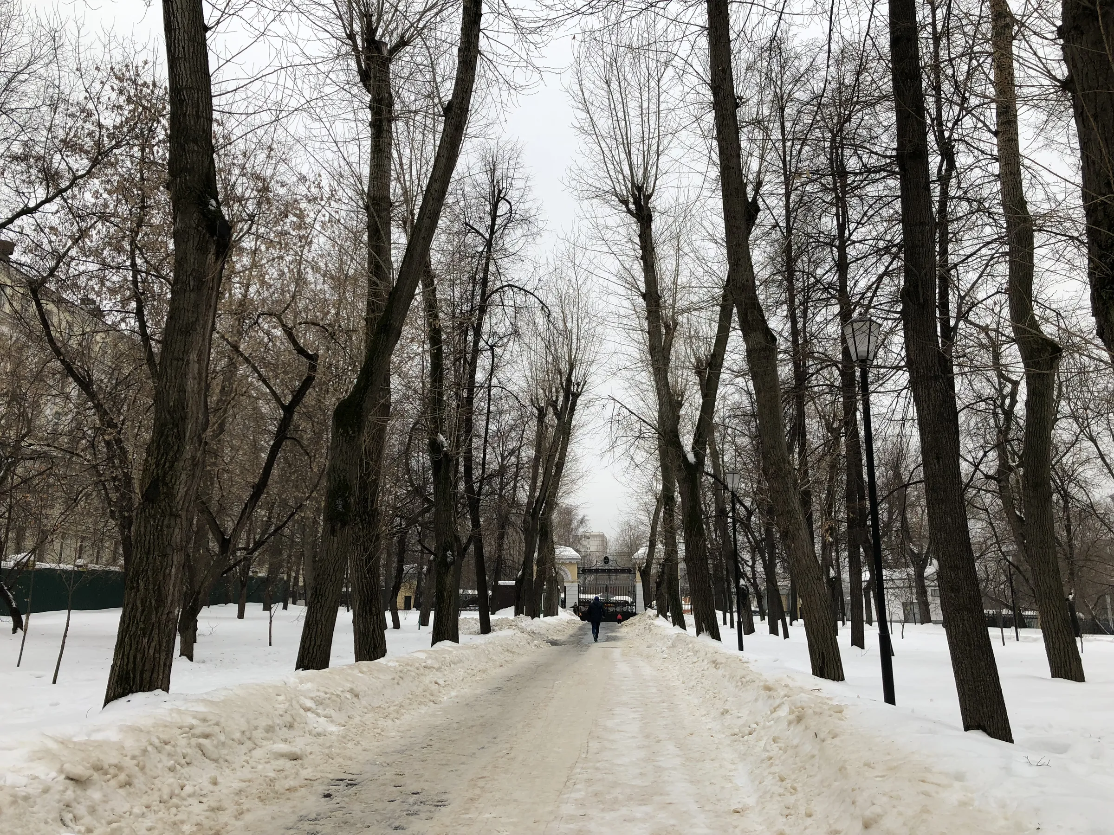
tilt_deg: +12.2
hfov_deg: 63.4
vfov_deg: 49.7
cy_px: 418
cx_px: 557
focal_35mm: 28
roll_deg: +0.1
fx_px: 901
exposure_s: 1/276
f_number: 1.8
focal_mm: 4
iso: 20
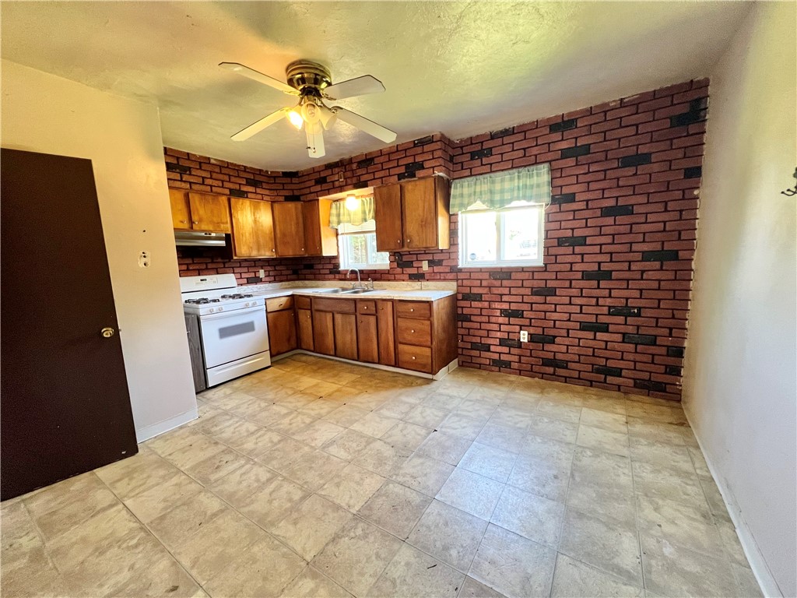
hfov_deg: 106.2
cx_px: 398
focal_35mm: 13
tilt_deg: -7.6
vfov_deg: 89.9
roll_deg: +2.5
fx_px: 299
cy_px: 299
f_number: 1.8
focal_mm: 1.57
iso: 320
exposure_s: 1/60
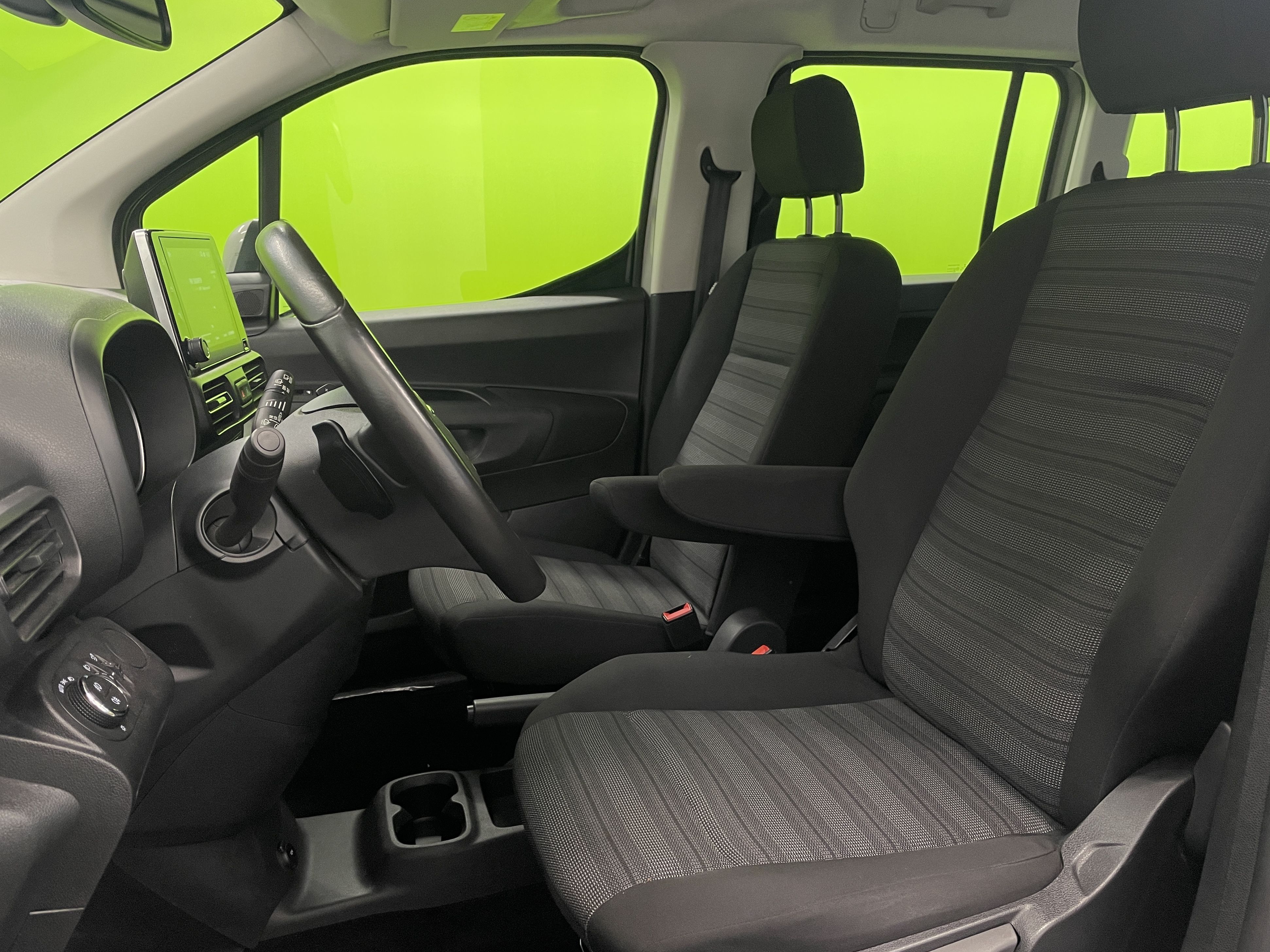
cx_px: 654
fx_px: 991
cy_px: 489
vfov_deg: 51.3
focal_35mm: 27
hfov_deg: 65.3
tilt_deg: -12.0
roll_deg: -0.1
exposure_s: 1/50
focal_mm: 4.2
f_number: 1.6
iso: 64
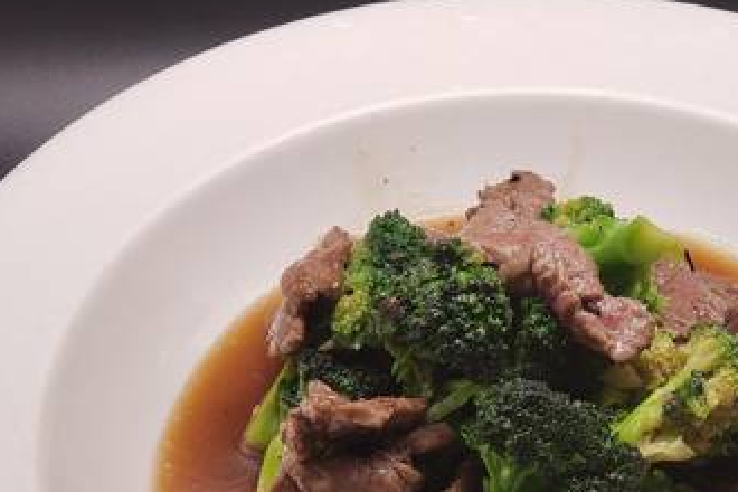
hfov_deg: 21.1
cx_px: 543
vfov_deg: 14.1
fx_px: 1968
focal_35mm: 96
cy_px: 432
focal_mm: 6
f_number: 2.4
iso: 40
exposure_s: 1/30
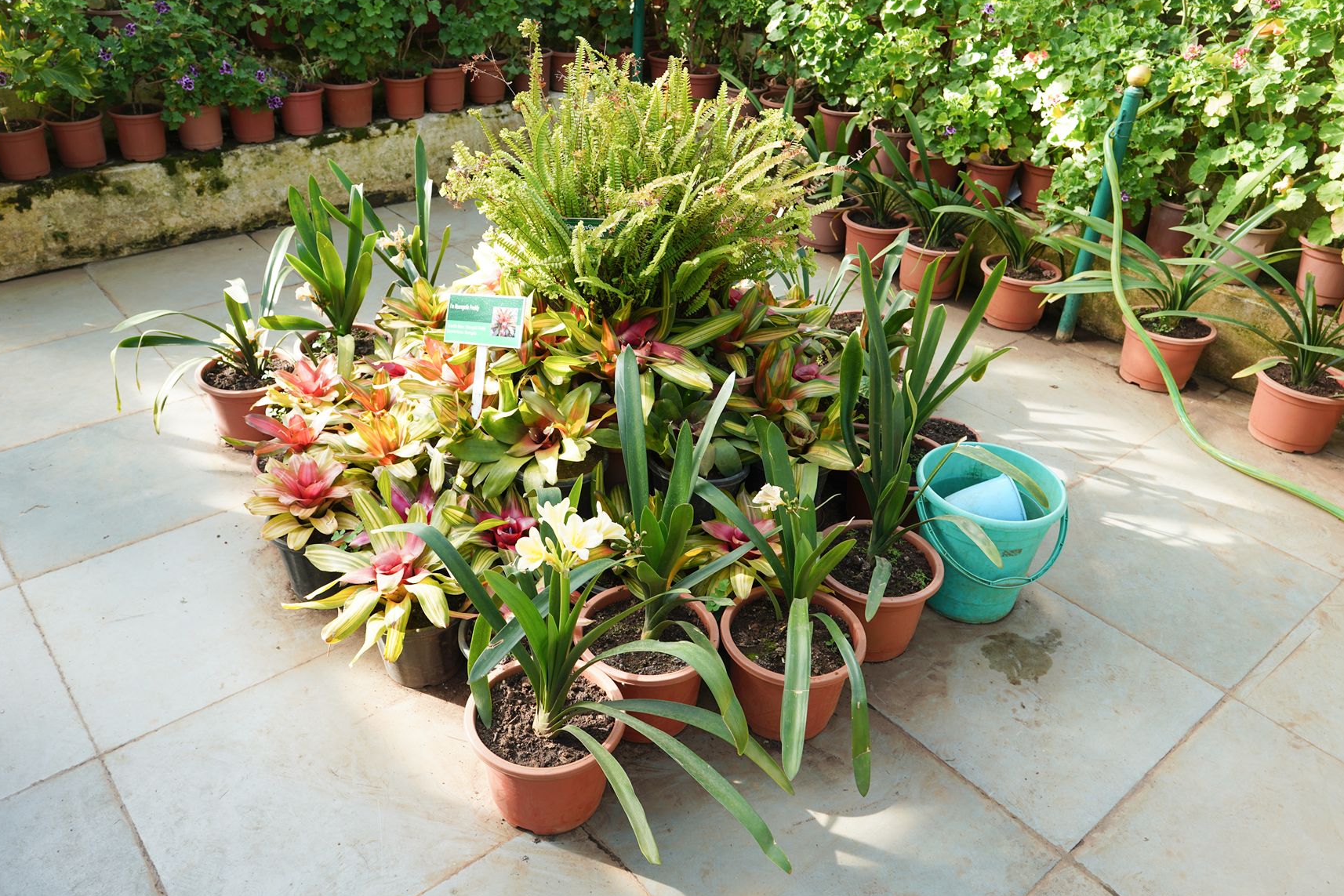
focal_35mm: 28
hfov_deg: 65.4
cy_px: 424
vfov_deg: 46.4
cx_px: 640
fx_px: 1045
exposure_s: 1/100
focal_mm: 24
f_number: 5
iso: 200
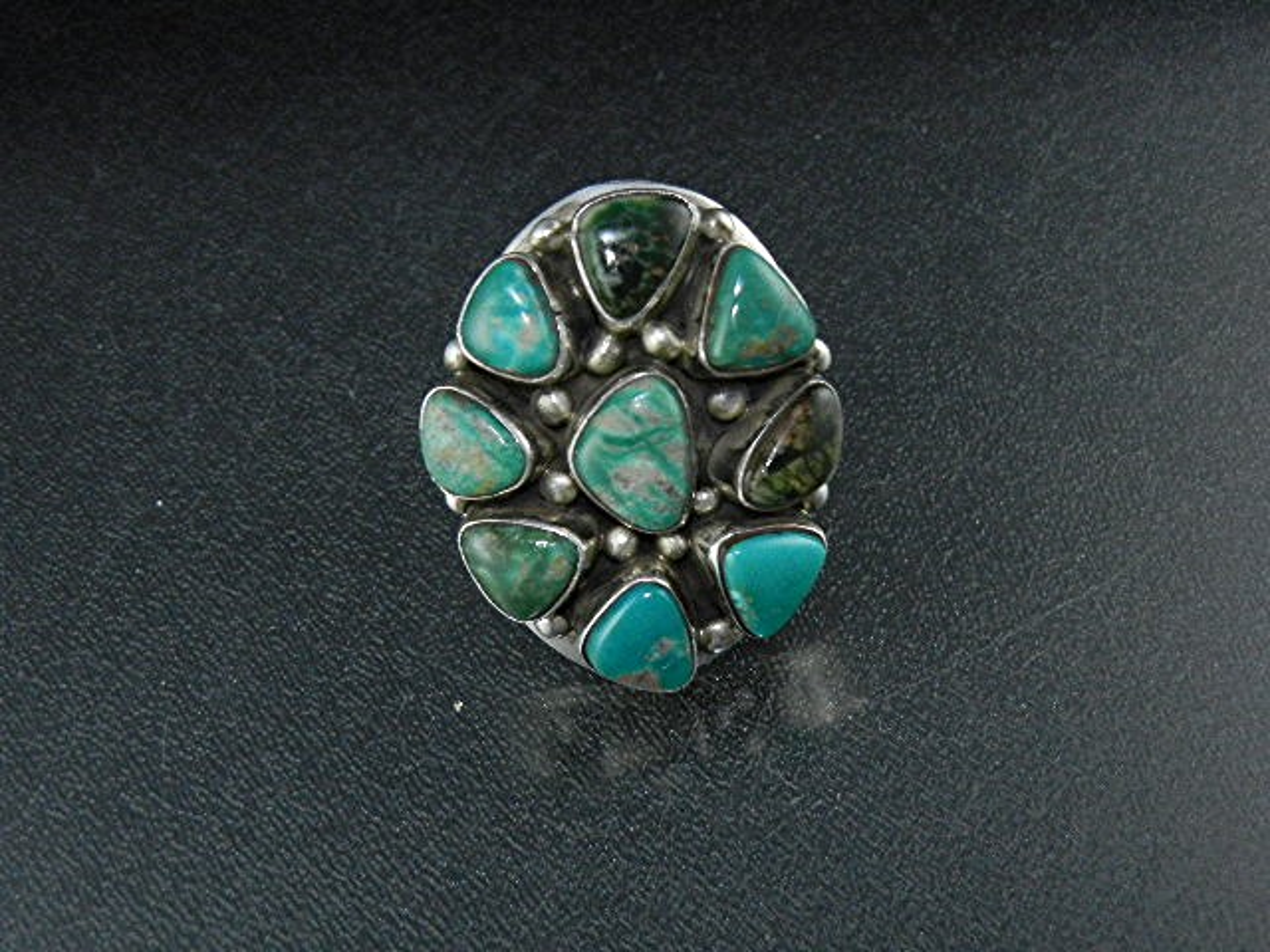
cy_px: 476
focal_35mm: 59
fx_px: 2165
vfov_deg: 24.8
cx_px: 635
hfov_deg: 32.7
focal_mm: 10.6
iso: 800
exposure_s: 1/30
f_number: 8
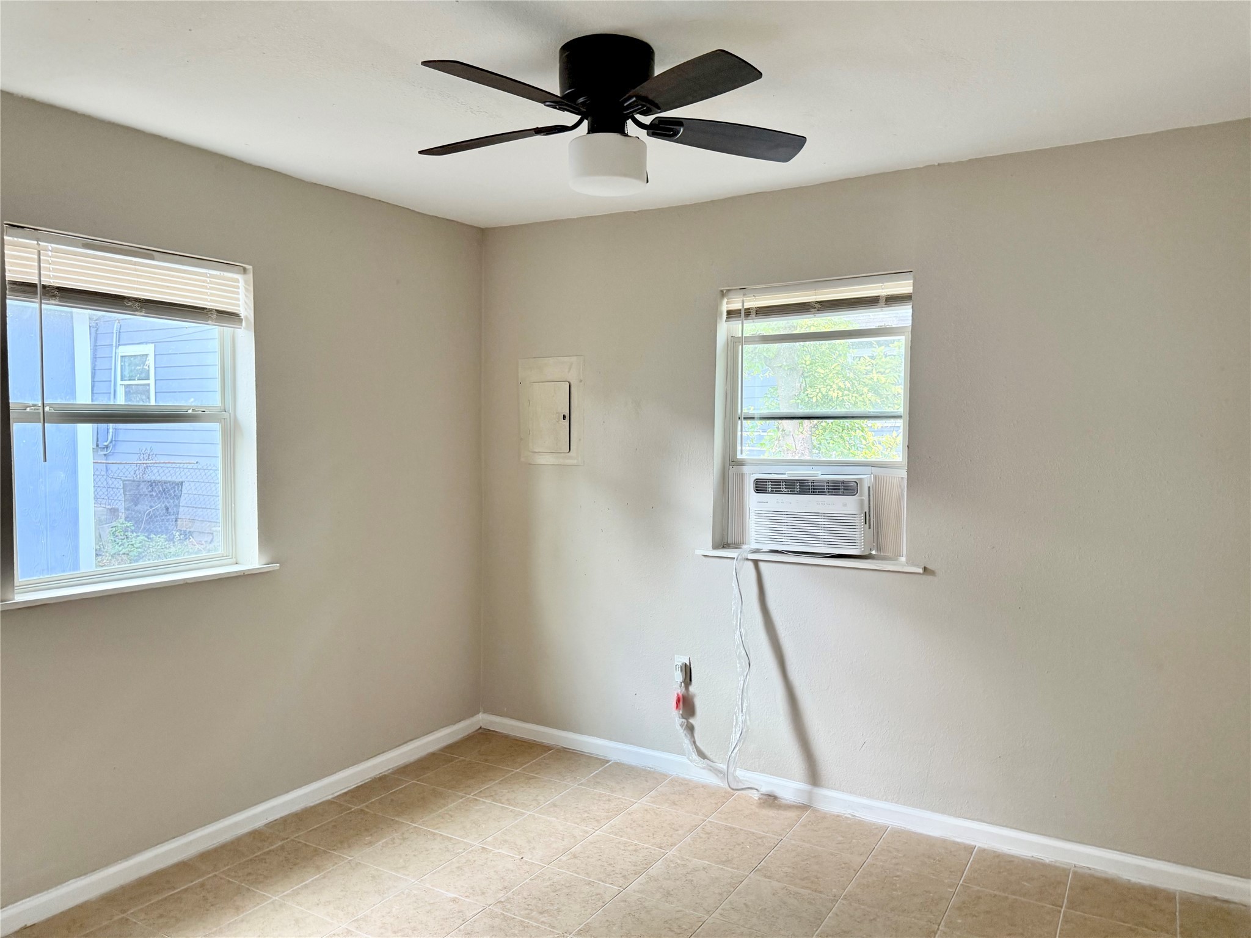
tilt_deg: -3.4
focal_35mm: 24
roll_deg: -1.9
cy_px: 469
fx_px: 867
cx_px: 626
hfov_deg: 71.6
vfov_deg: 56.8
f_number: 1.78
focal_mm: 6.76
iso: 200
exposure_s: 1/82
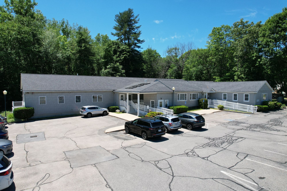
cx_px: 144
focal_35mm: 22
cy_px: 96
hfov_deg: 78.6
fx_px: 175
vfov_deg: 57.2
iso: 100
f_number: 2.8
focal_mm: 8.38
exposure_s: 1/1500
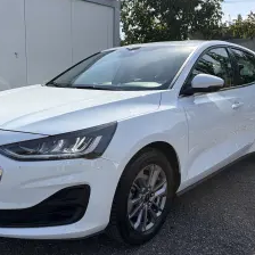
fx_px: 308
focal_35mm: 37
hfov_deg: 44.6
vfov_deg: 44.9
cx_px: 98
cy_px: 129
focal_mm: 5.96
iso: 50
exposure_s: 1/3831
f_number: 1.6
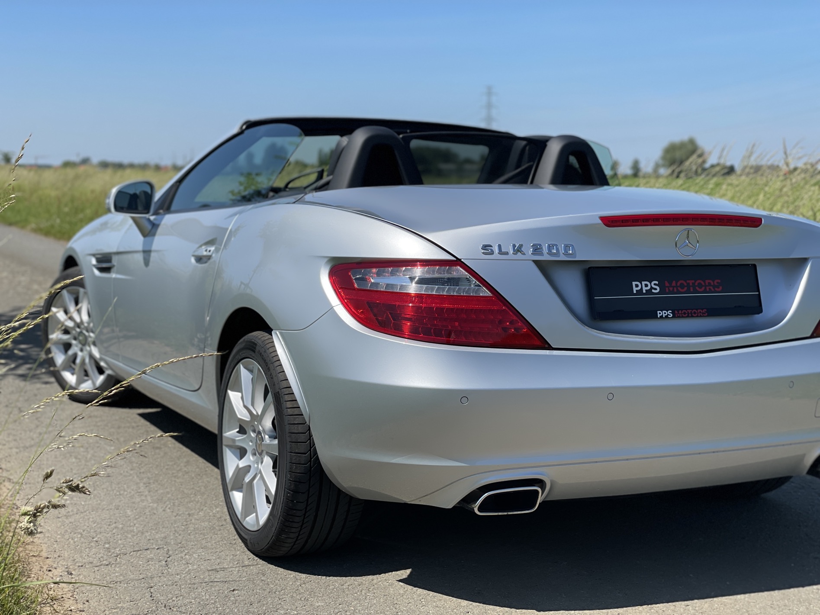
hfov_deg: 36.8
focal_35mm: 52
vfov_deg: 28.0
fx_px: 1232
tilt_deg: -5.8
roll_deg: -0.8
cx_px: 410
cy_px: 308
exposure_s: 1/1916
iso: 25
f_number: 2
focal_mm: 6
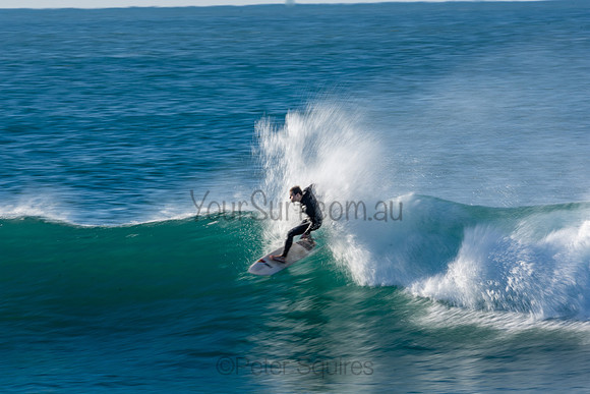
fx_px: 12294
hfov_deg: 2.7
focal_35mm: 750
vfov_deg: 1.8
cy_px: 197
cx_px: 295
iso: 100
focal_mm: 500
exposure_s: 1/40
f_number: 22
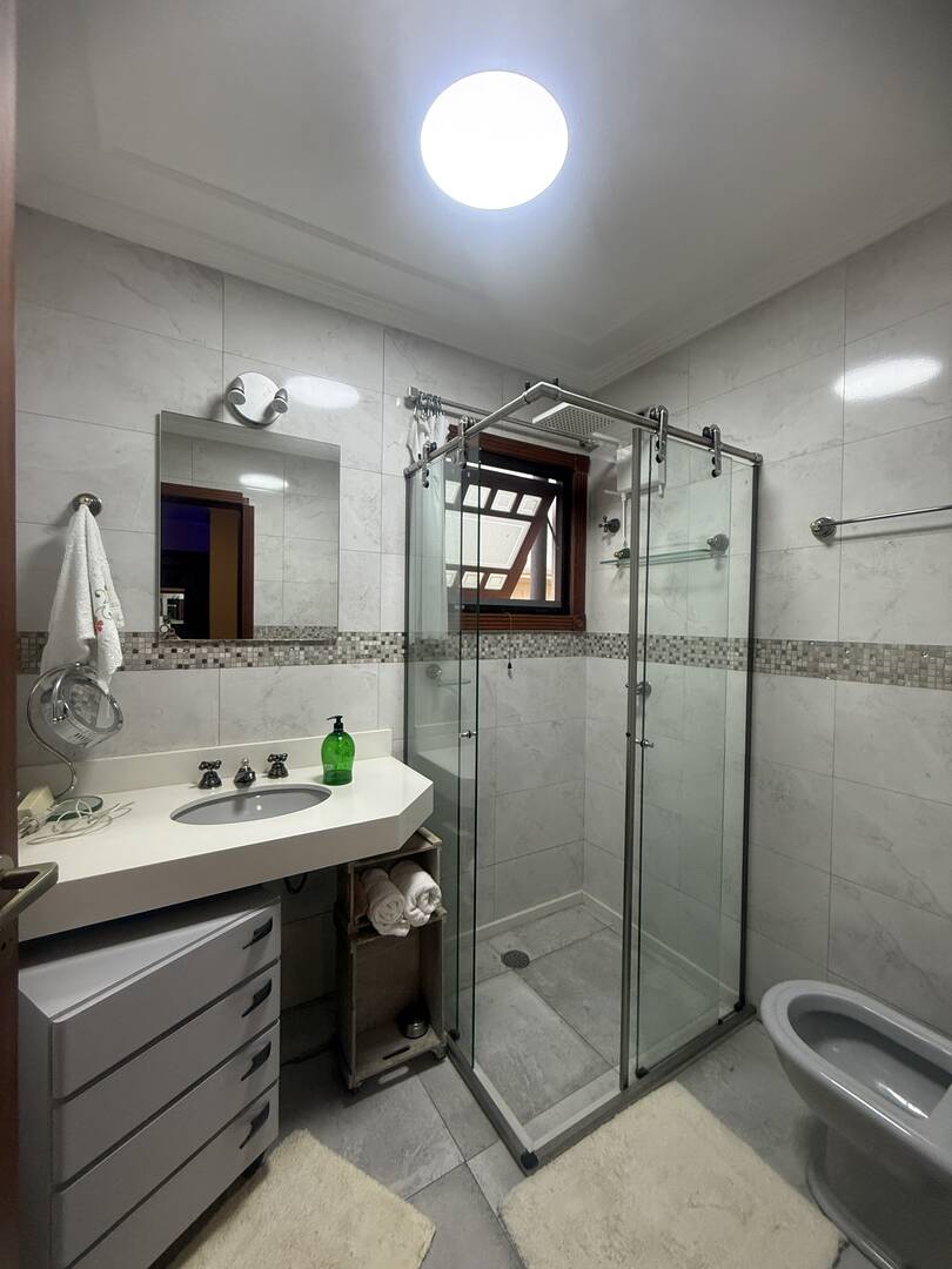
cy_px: 634
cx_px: 476
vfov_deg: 102.1
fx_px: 513
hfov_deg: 85.7
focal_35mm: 14
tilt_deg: +0.3
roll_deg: -0.8
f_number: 2.2
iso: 250
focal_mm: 2.22
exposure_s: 1/120
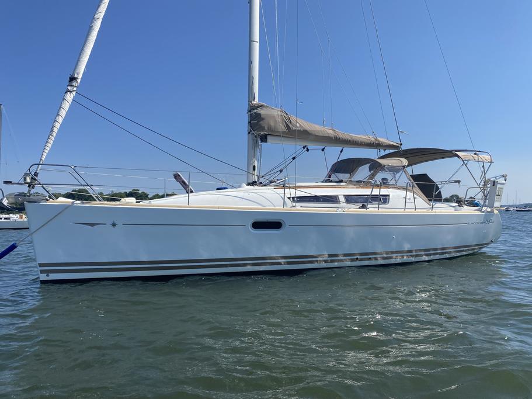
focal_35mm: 26
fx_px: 400
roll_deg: -0.1
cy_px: 200
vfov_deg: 53.1
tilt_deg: +3.7
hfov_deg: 67.3
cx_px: 266
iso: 32
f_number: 1.8
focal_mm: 4.25
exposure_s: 1/3497
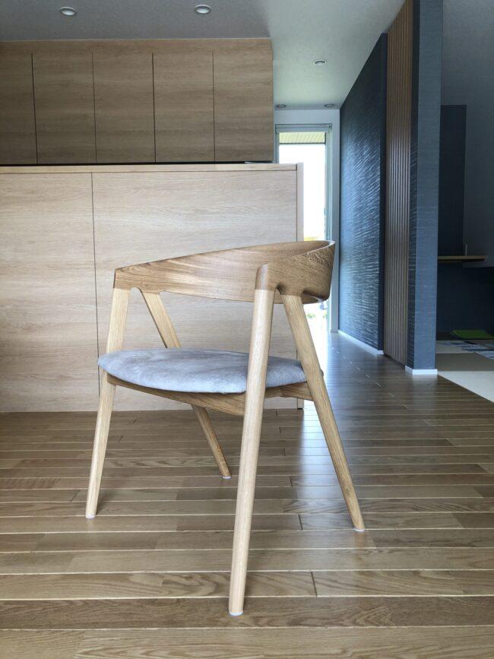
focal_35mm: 28
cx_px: 247
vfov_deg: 63.5
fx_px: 533
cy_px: 330
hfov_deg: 49.7
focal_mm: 3.99
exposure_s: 1/120
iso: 40
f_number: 1.8
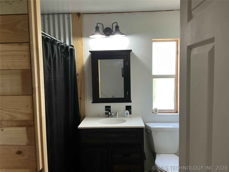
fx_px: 192
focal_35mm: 29
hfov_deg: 61.7
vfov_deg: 48.2
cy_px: 86
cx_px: 114
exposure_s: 1/60
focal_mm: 3
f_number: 1.8
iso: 100
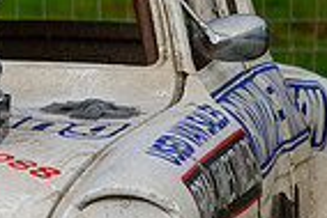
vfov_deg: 2.3
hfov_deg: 3.4
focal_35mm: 600
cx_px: -357
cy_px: -111
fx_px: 5455
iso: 400
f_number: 4.8
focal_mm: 125
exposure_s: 1/250
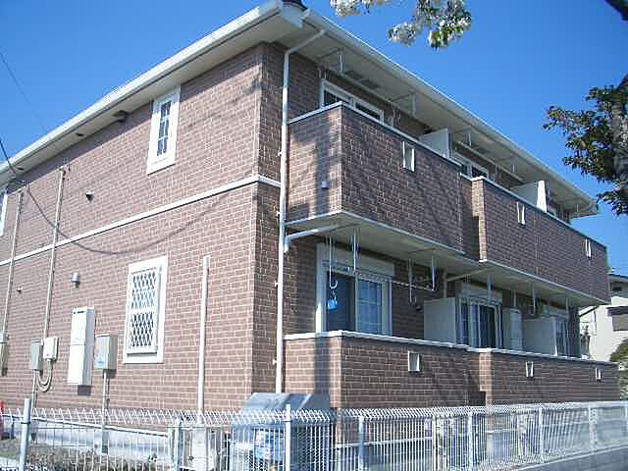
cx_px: 314
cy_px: 236
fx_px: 635
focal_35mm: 35
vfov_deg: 40.7
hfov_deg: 52.6
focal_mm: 5.8
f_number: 4.3
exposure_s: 1/500
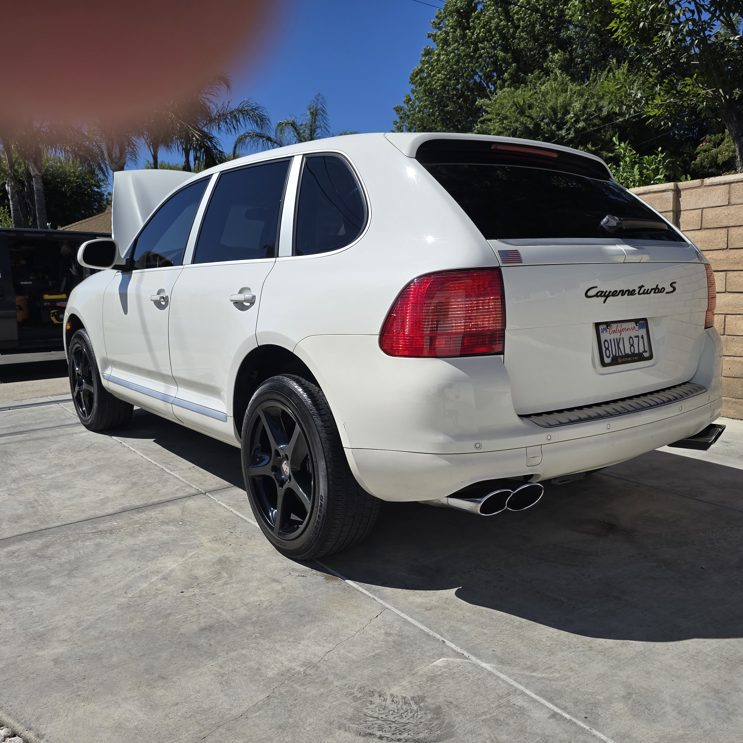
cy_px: 381
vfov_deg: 57.3
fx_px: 680
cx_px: 393
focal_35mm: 28
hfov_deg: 57.3
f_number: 1.7
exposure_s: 1/1328
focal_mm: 6.3
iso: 12
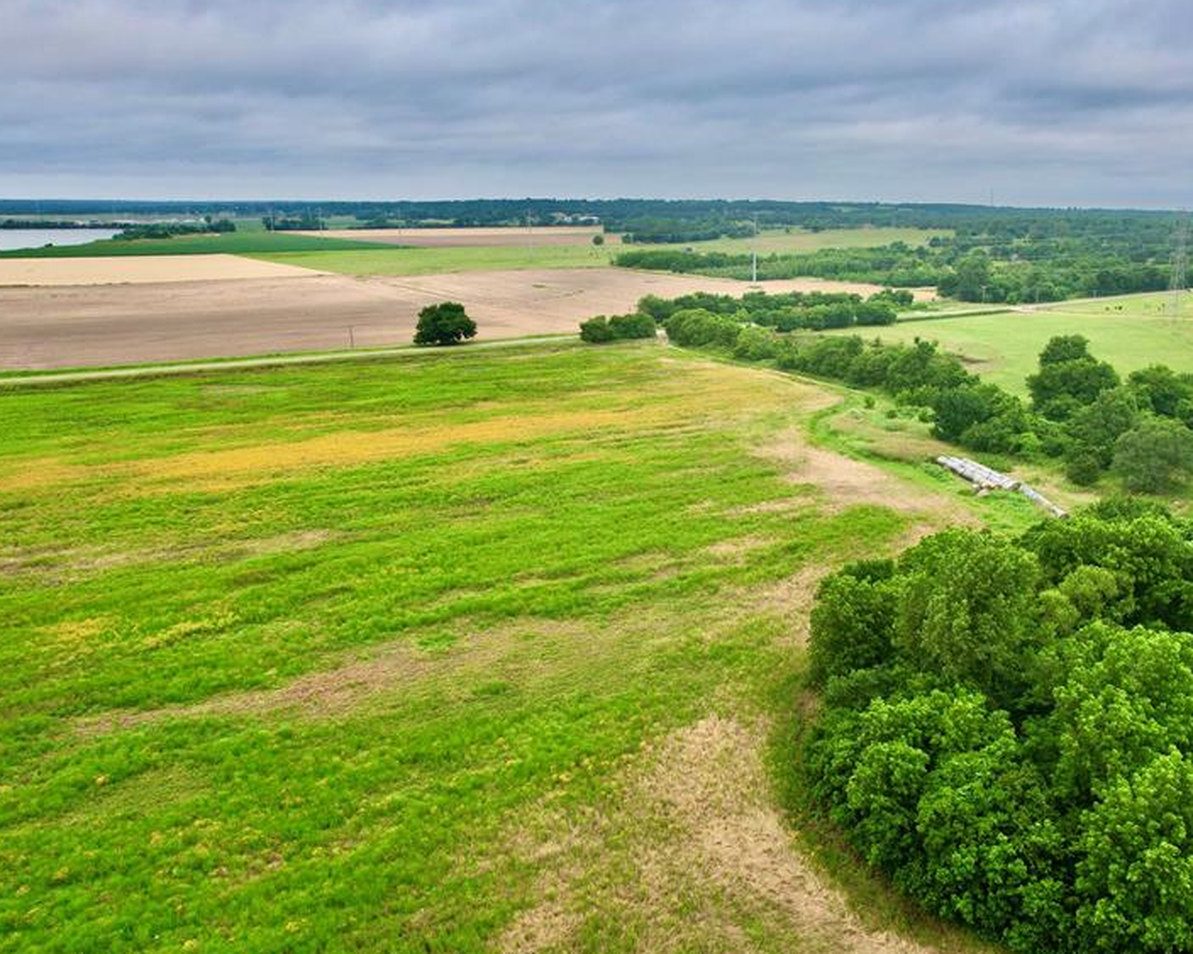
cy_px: 500
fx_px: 1059
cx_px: 735
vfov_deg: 48.5
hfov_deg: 58.1
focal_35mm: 30
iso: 110
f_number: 2.8
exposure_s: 1/160
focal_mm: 8.38
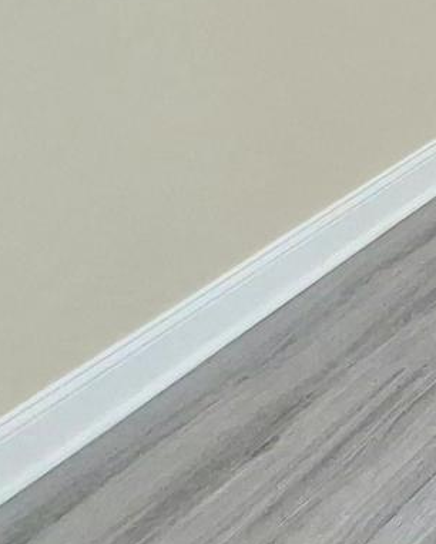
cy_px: -248
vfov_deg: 23.1
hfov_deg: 12.5
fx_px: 1096
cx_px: 1223
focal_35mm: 68
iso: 640
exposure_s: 1/60.2
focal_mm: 1.74
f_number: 2.2
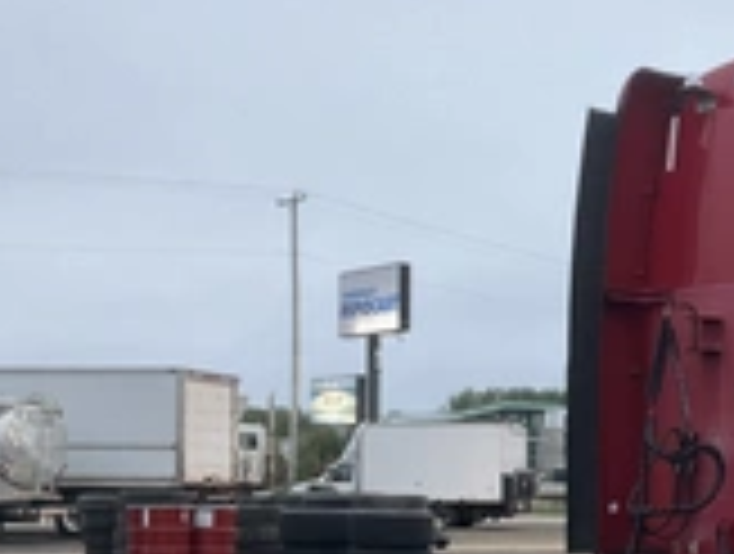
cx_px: 680
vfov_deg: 20.5
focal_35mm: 71
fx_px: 1509
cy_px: 455
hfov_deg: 26.3
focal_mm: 3
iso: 125
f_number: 1.8
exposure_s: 1/60
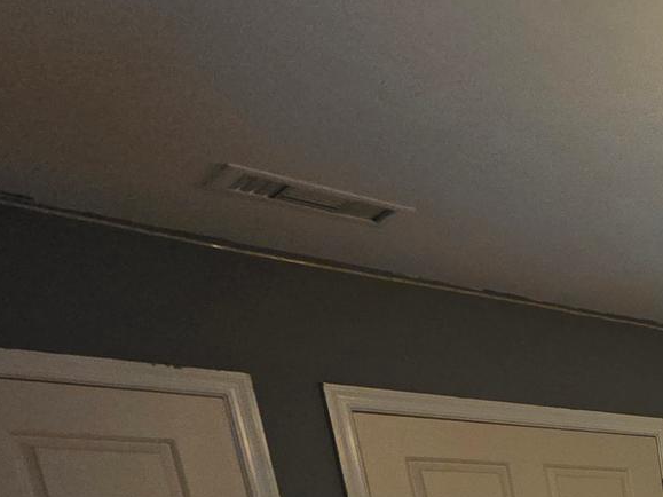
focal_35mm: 46
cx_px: 1092
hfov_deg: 25.1
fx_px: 881
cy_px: 822
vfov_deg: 22.8
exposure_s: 1/40
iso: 1000
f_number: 1.9
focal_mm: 2.2
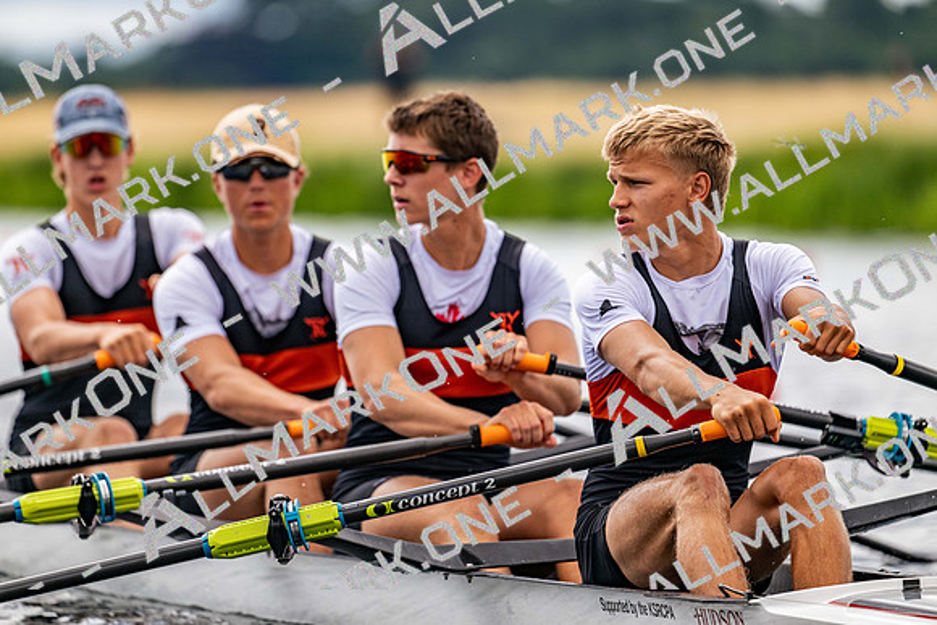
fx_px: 10413
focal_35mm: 400
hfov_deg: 5.2
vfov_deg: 3.4
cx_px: 468
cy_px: 312
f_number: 4.5
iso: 360
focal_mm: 400
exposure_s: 1/2500
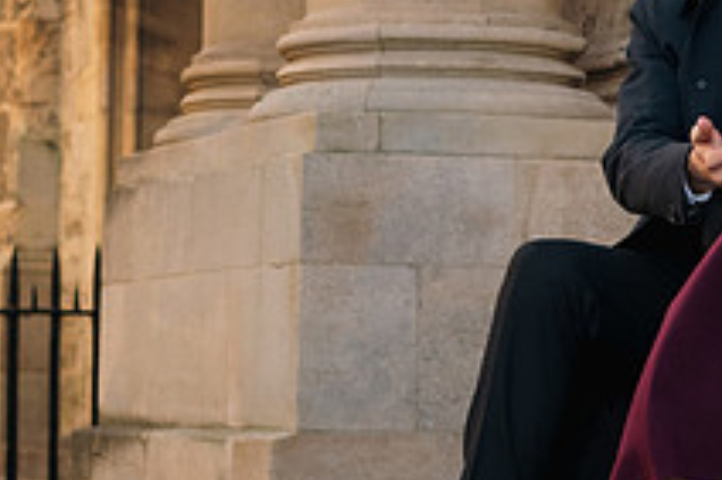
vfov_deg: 8.3
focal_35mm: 164
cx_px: 501
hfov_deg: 12.5
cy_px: 126
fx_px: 3286
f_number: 2.8
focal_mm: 40
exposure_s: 1/640
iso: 200
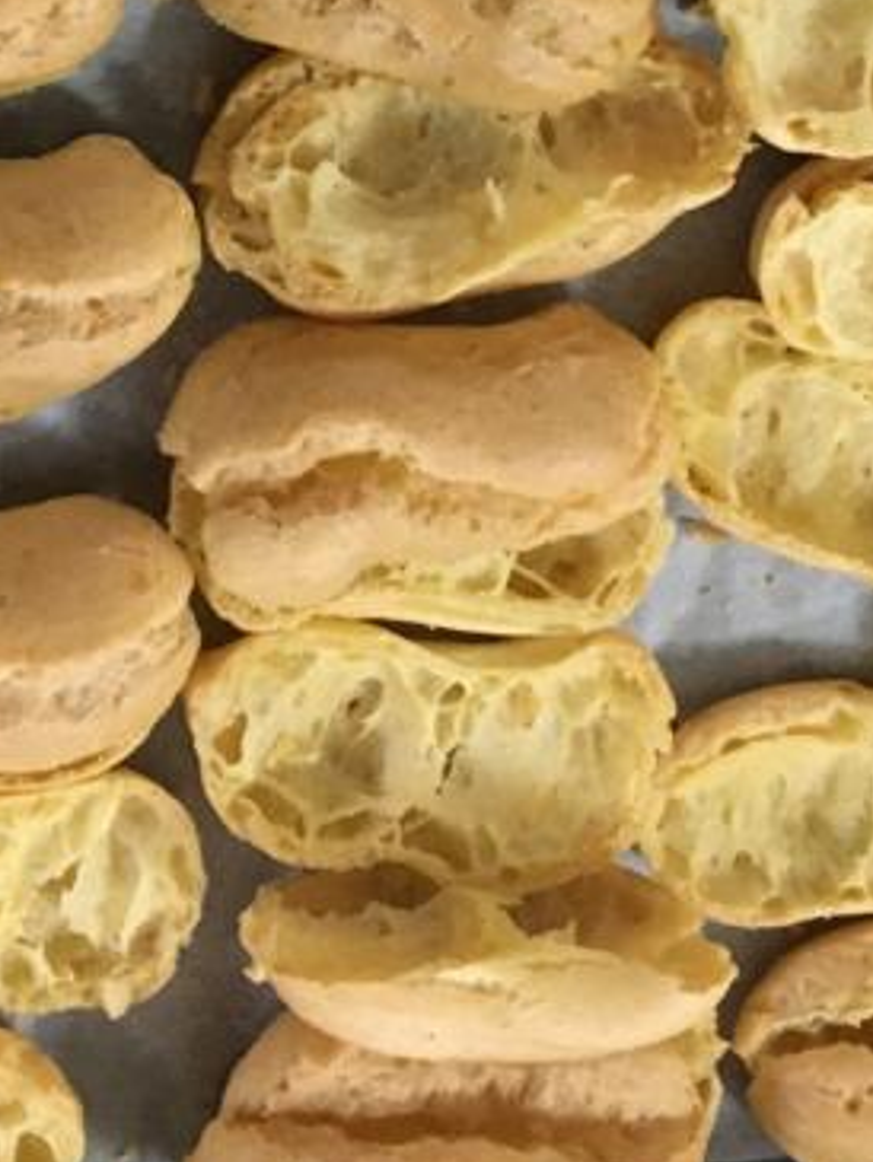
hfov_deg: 20.2
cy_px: -29
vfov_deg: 25.2
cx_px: 408
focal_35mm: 73
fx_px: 2453
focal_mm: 4.15
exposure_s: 1/17
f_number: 2.2
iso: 200
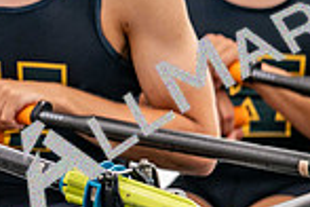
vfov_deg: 0.9
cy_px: 21
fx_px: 13553
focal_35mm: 1574
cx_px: -160
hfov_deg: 1.3
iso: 500
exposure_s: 1/2500
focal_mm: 400
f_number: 4.5
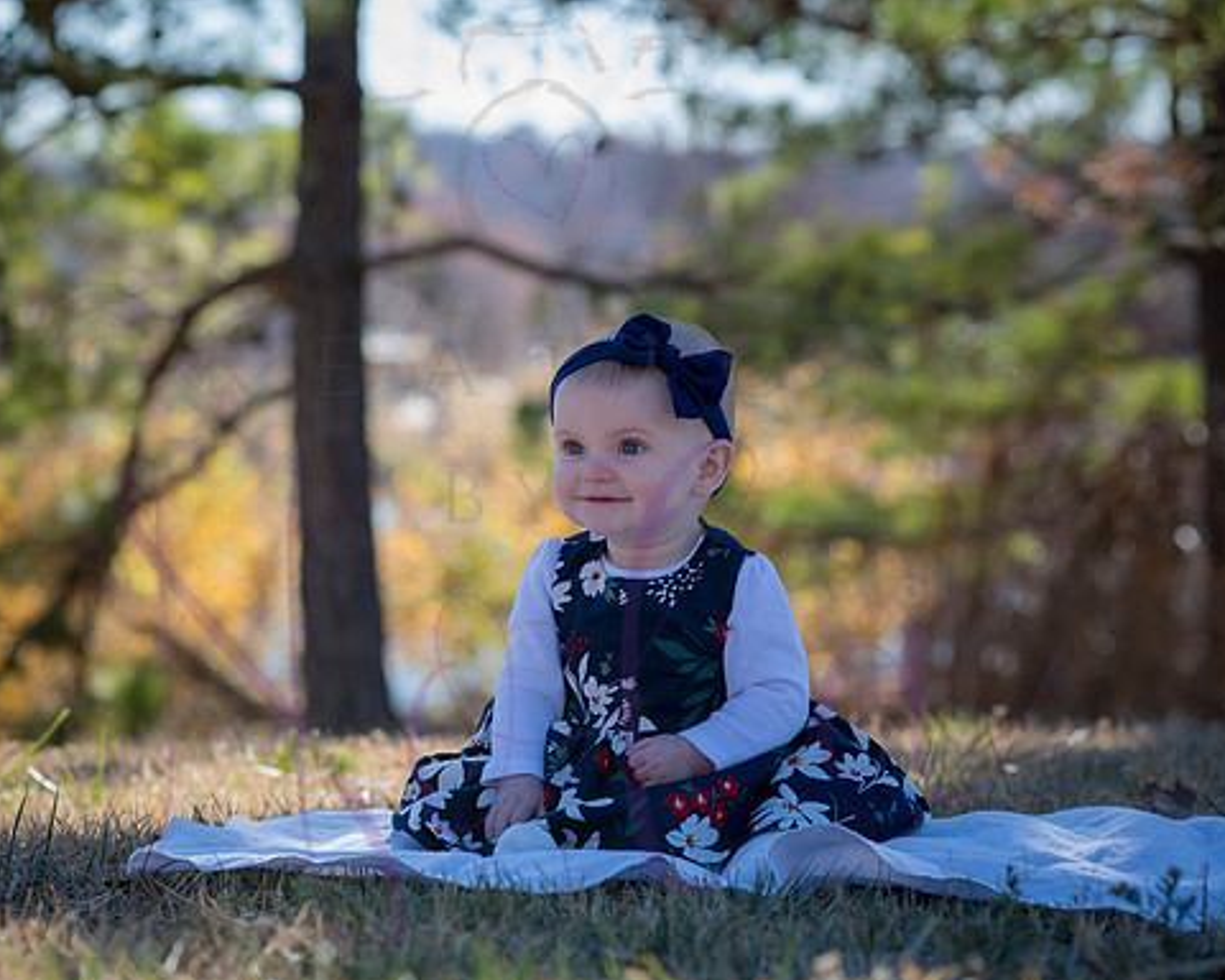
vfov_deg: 11.4
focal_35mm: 136
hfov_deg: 14.2
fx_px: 4931
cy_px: 491
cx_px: 549
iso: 400
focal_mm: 120
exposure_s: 1/640
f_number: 5.6
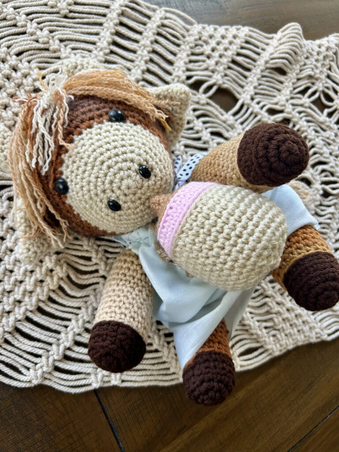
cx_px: 170
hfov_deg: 53.1
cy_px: 226
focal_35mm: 26
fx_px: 339
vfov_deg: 67.3
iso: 64
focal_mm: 5.7
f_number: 1.5
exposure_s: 1/121
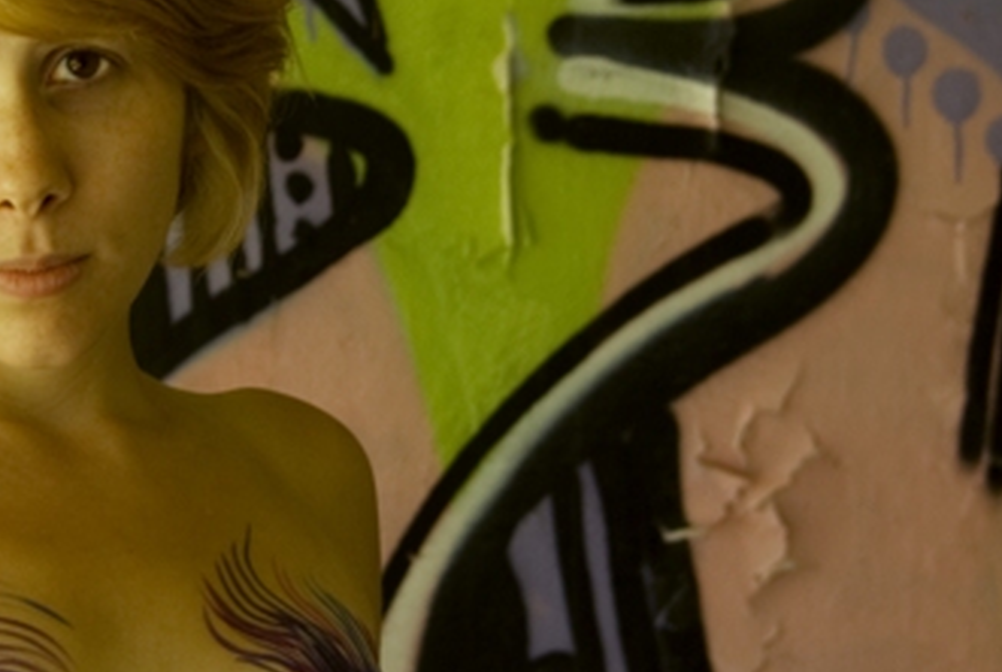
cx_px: 378
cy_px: 366
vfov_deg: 8.5
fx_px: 4545
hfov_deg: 12.6
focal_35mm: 163
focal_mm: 60
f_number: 5.6
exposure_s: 1/60
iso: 100
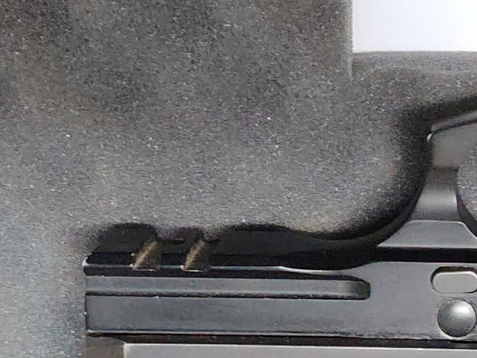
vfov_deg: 12.3
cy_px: 189
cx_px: 521
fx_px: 1653
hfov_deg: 16.0
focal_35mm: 120
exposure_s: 1/20
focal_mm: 5.25
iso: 1412
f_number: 4
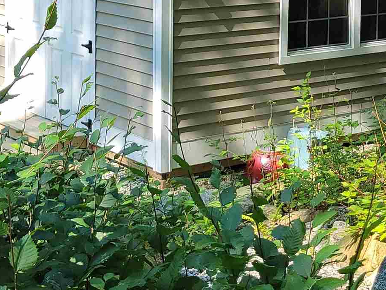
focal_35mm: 88
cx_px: 236
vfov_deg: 16.2
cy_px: -44
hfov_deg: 22.2
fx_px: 981
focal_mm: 5.4
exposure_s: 1/373
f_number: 1.8
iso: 40
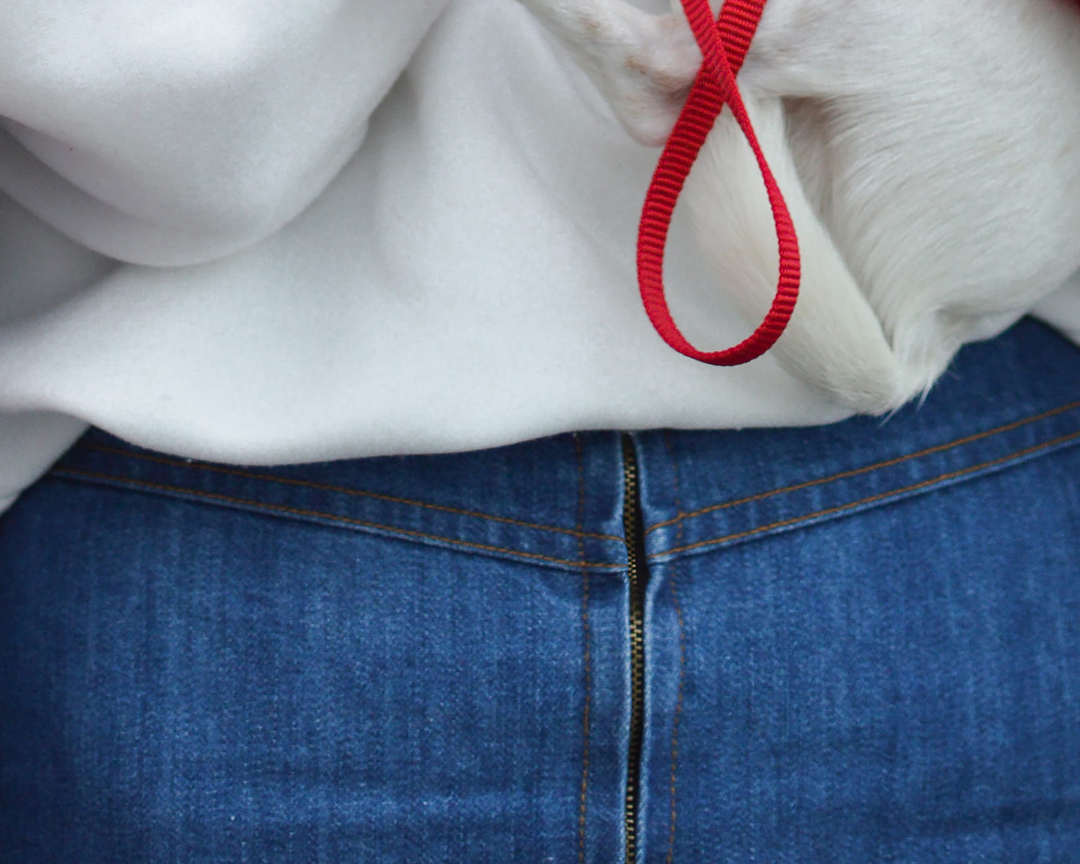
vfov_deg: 8.6
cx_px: 456
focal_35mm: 170
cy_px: -887
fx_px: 5422
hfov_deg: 11.4
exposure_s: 1/1250
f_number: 2
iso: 200
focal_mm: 35
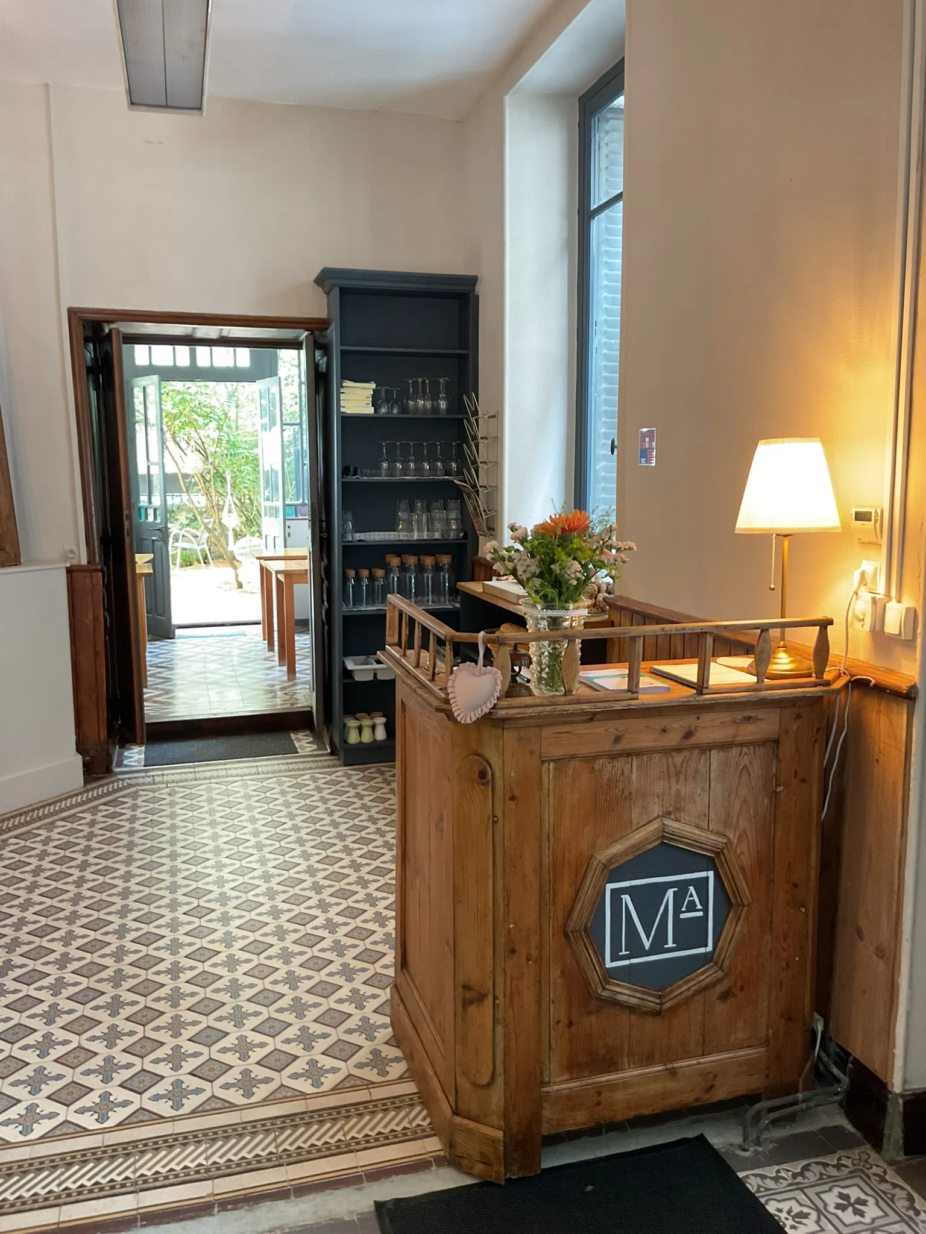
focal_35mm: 29
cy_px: 617
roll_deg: -1.1
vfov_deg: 61.7
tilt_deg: -8.6
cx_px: 463
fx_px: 1034
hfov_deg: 48.2
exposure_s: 1/30
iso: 320
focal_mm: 3
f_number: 1.8
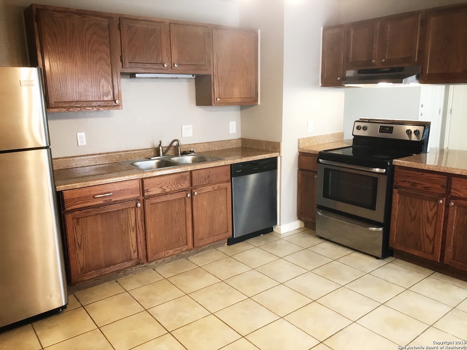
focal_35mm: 28
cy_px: 175
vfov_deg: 49.7
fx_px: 378
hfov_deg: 63.4
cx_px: 234
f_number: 1.8
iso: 40
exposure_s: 1/20
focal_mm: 3.99
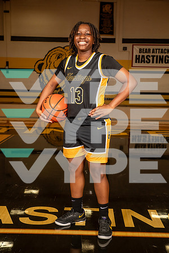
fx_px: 352
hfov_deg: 27.0
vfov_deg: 39.6
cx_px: 84
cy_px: 126
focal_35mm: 50
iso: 640
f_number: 7.1
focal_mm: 50
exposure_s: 1/400
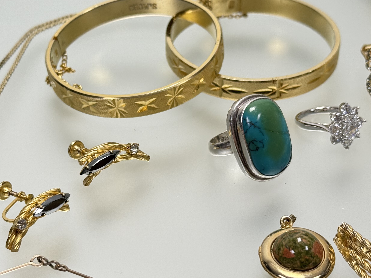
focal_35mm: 78
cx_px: 163
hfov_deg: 25.0
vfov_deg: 18.9
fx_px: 836
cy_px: 165
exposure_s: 1/100
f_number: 1.78
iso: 80
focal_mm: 6.76
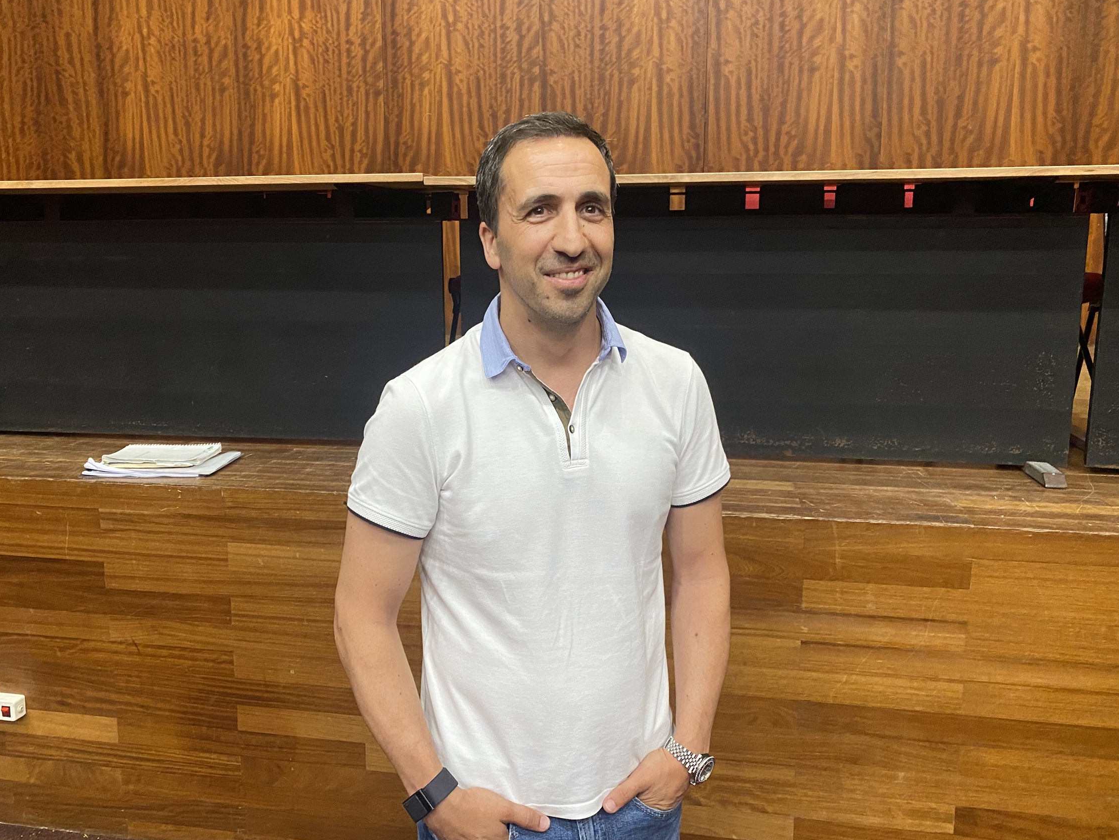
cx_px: 518
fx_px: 938
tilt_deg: -9.4
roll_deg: +0.4
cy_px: 384
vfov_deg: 48.2
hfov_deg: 61.6
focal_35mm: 29
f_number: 1.8
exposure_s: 1/50
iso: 400
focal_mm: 4.25
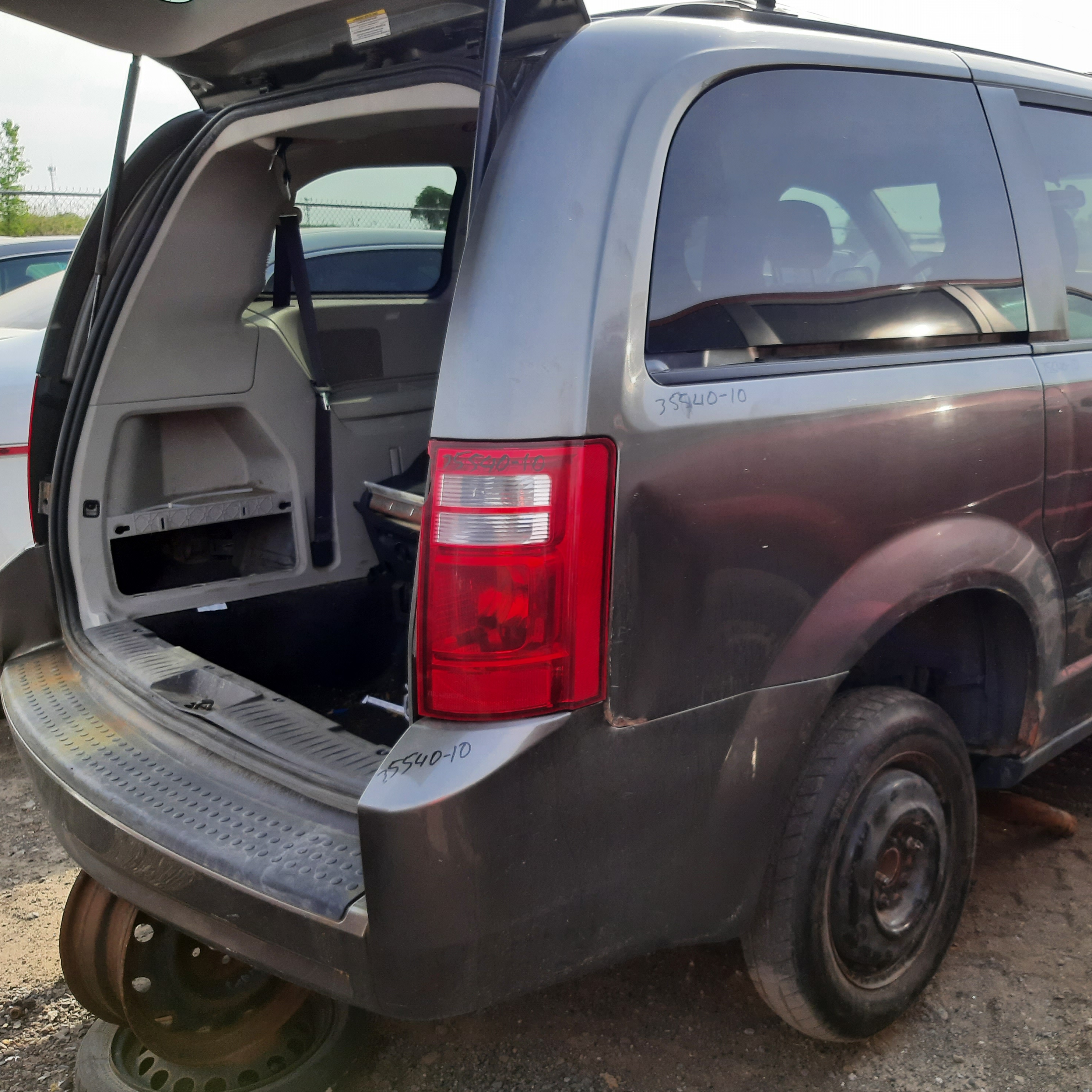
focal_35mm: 31
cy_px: 549
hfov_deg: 52.1
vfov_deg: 52.5
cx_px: 668
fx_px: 1106
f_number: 1.7
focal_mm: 3.92
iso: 40
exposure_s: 1/317
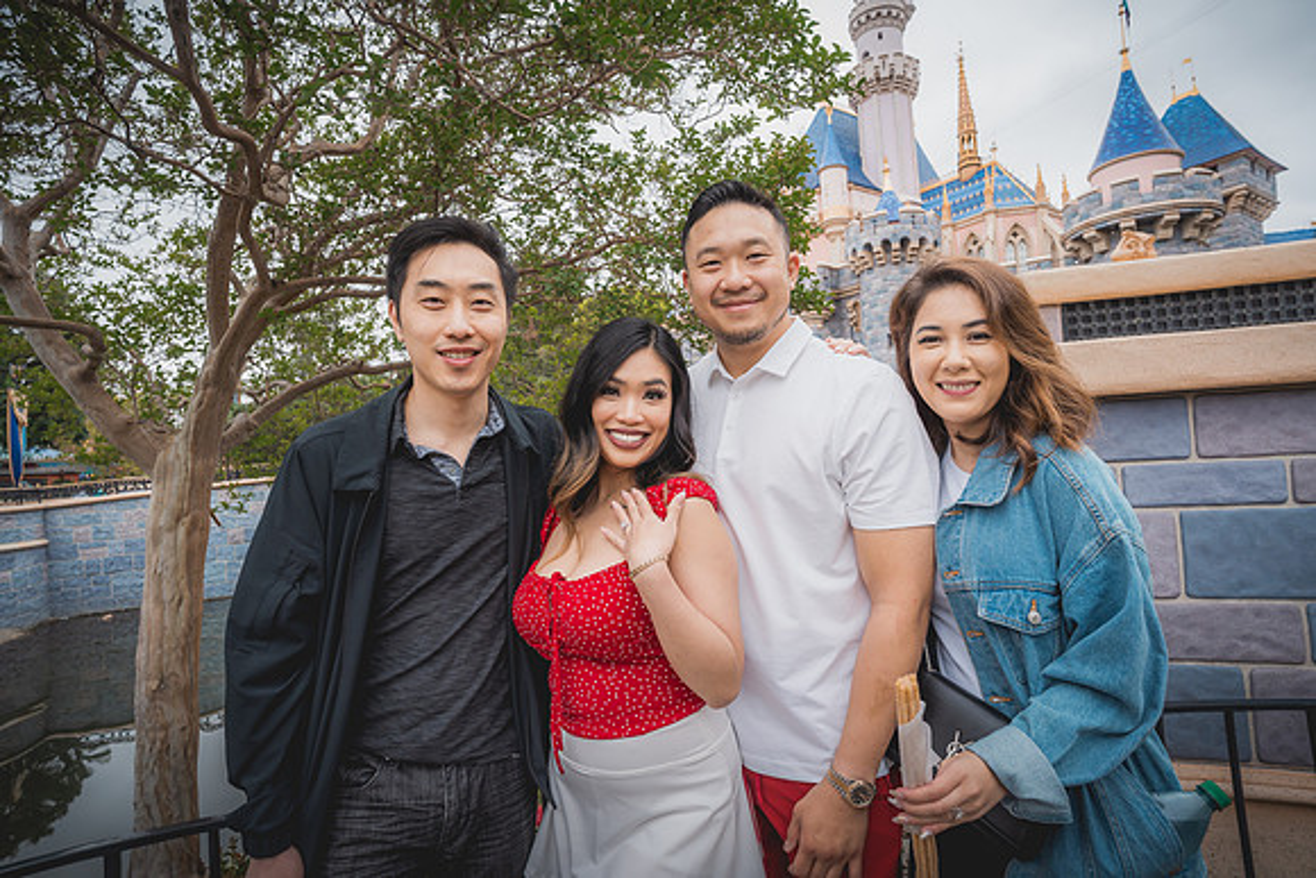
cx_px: 658
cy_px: 439
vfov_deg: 67.4
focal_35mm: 18
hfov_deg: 90.0
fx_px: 658
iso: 250
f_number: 4.5
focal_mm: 18
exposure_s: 1/160
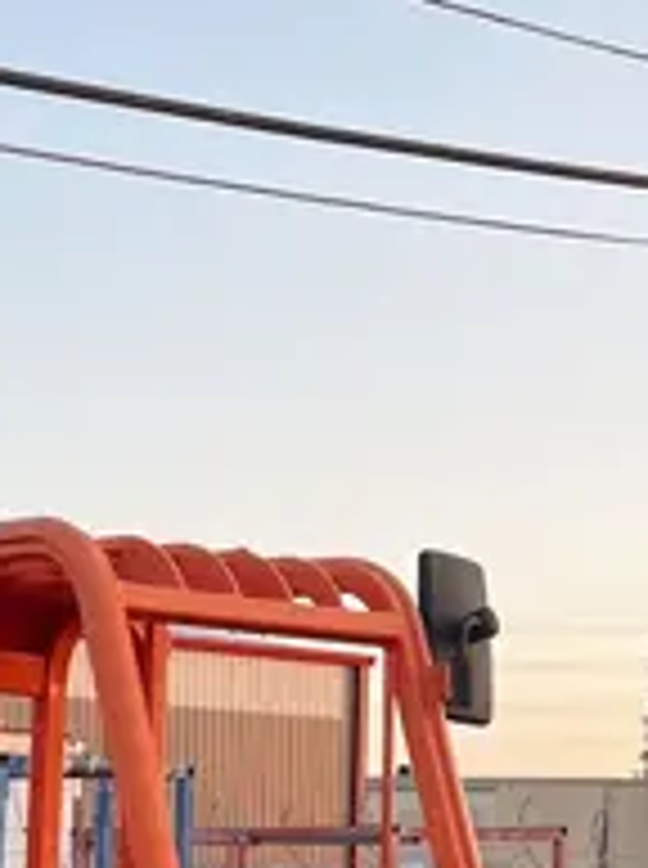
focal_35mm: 99
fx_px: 2479
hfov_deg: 14.7
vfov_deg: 18.9
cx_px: 22
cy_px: 1001
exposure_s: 1/381
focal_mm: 5.1
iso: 50
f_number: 1.6
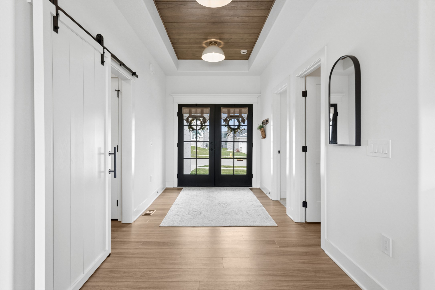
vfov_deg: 70.4
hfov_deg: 93.3
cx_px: 218
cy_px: 145
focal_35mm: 17
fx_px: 205
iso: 800
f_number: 9
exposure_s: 1/100
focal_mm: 17
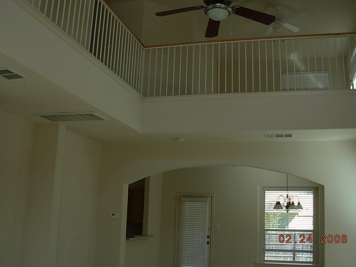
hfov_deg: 49.0
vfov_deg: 37.7
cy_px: 134
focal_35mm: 38
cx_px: 178
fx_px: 391
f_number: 2.9
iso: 50
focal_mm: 6.3
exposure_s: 1/197
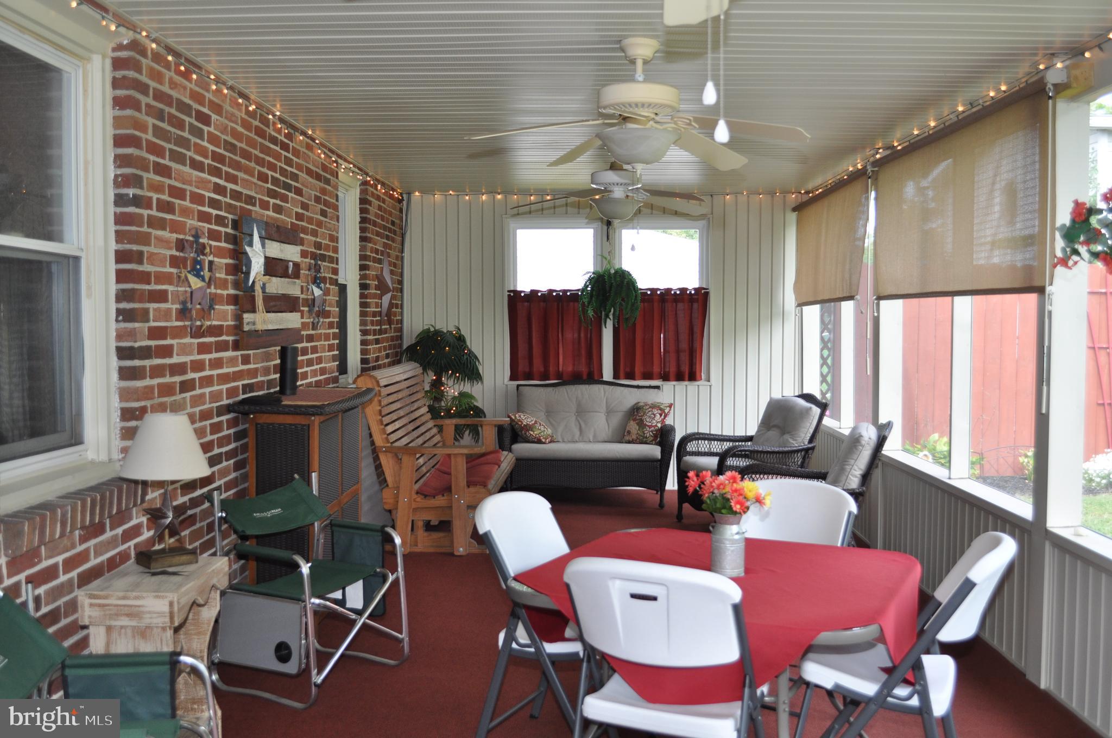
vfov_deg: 36.8
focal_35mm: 36
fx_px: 1111
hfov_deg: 53.2
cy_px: 369
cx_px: 556
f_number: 4.2
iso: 400
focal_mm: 24
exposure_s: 1/80
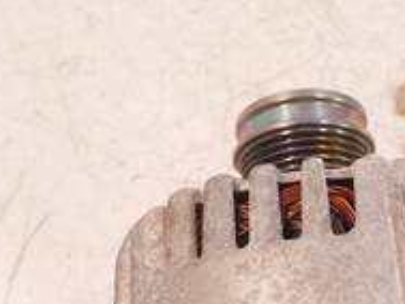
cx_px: 311
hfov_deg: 28.9
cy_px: 345
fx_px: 773
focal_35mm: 66
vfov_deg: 21.0
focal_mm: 13
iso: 1250
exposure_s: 1/125
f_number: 3.5
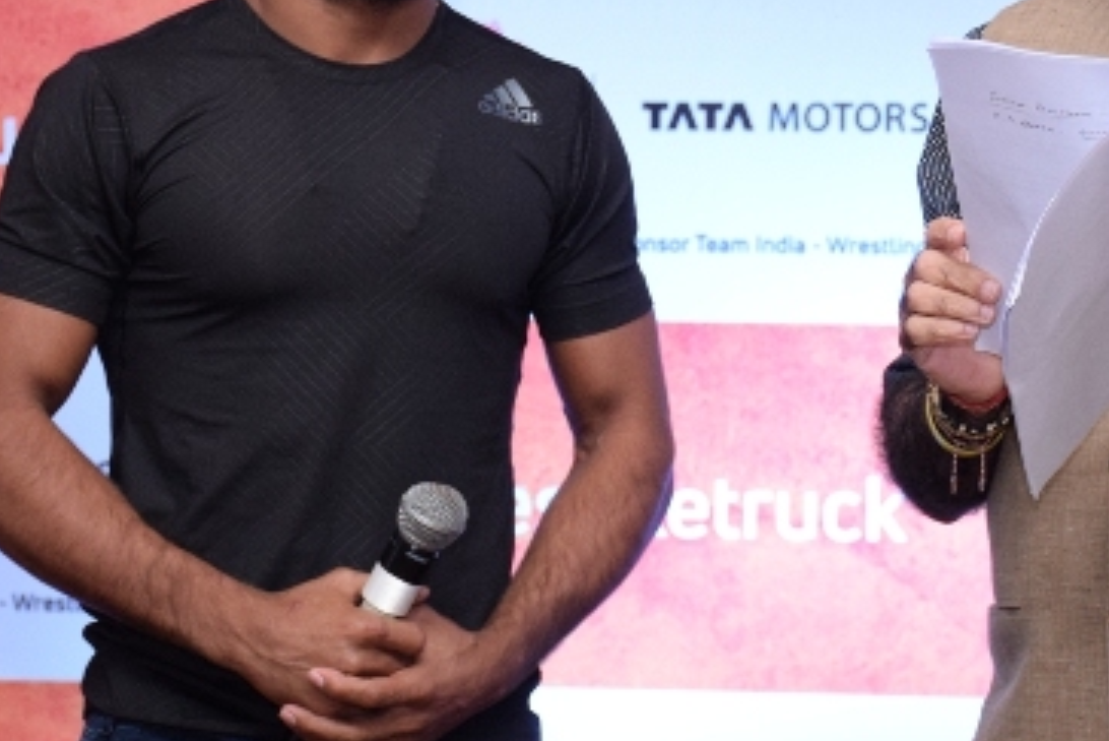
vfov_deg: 7.7
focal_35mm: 178
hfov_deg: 11.5
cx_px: 692
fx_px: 5485
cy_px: 140
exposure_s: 1/200
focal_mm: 48
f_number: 5.6
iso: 1600
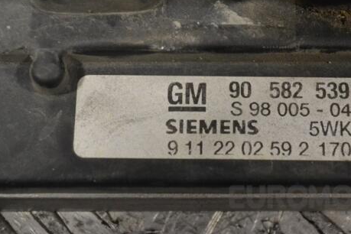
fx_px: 994
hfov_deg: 20.0
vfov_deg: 13.4
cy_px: 95
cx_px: 215
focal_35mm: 102
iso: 3200
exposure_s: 1/320
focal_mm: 52
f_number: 9
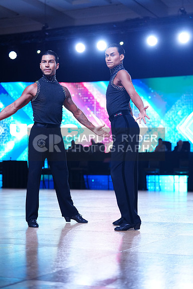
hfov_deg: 19.5
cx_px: 96
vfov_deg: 28.8
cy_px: 144
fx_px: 563
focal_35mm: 70
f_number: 2.8
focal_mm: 70
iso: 1250
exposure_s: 1/1000
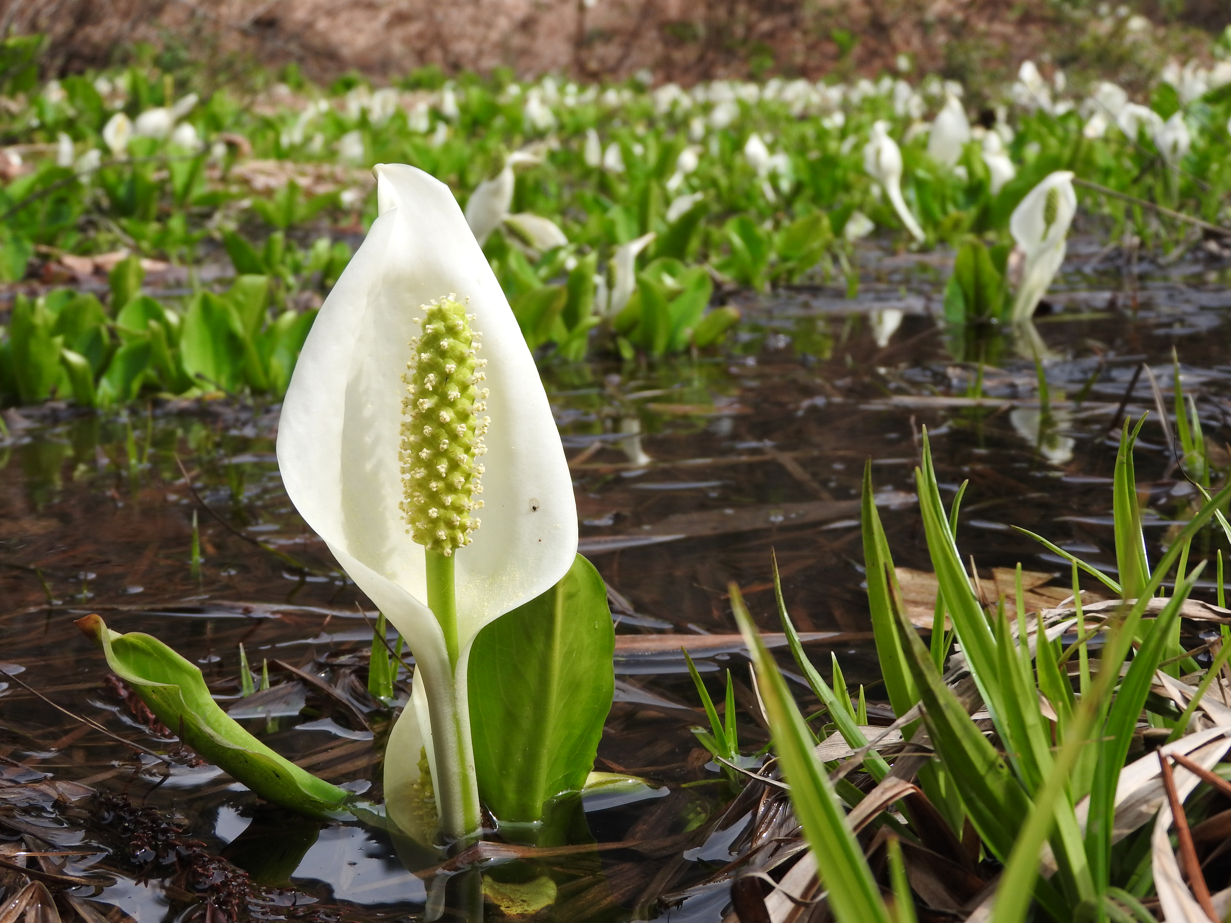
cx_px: 616
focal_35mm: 55
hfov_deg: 34.9
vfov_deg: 26.6
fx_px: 1956
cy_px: 462
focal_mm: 9.9
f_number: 4
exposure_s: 1/320
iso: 100
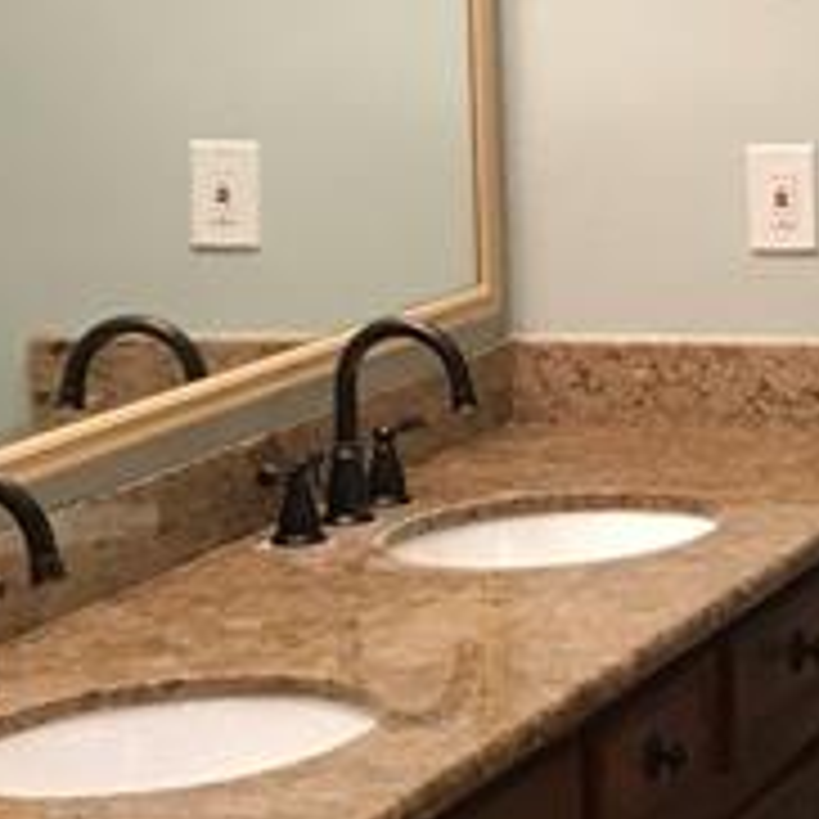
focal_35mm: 144
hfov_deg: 10.7
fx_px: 3855
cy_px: 68
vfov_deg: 12.0
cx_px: 1845
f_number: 2.2
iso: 64
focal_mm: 4.15
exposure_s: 1/30
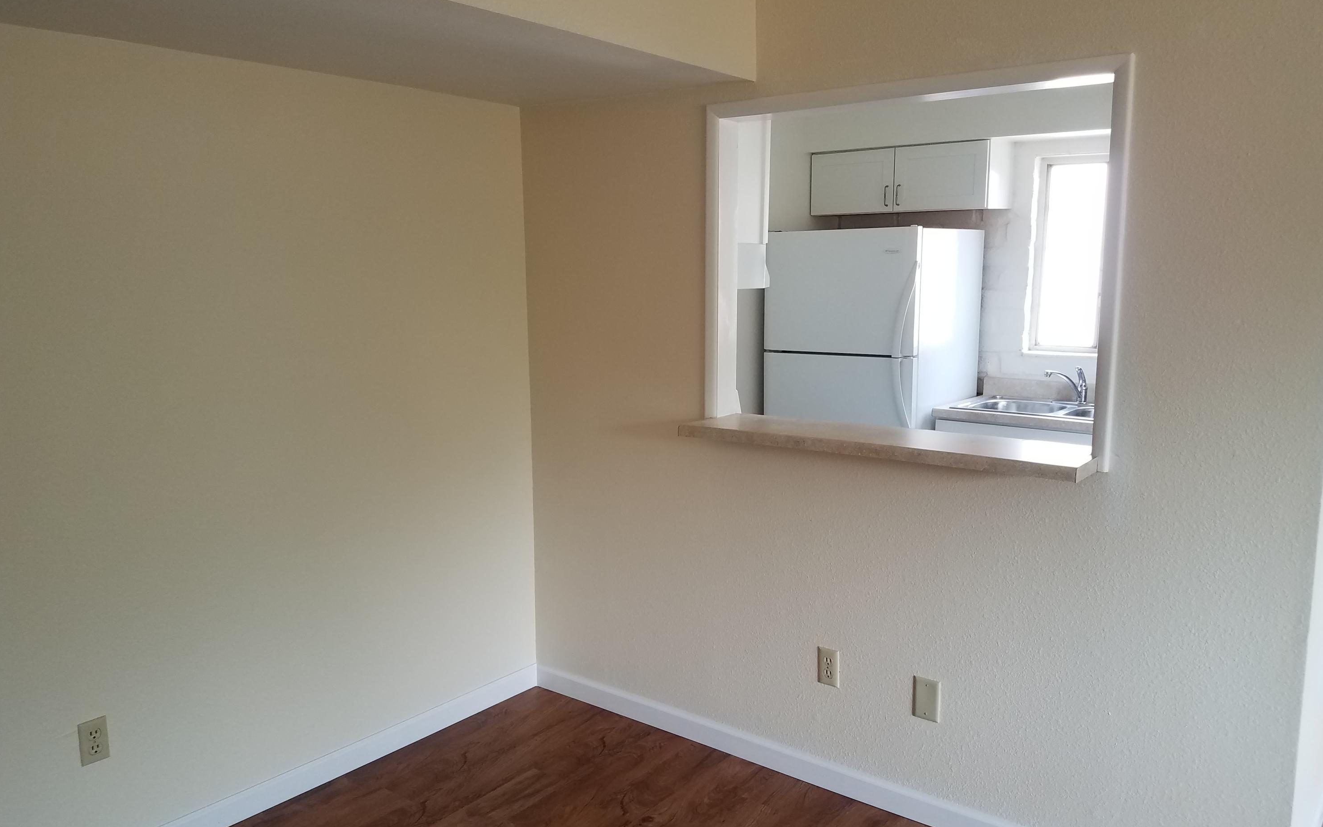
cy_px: 414
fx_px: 1010
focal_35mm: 28
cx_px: 671
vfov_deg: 44.5
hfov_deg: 66.5
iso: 80
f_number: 1.7
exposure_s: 1/60
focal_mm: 4.2
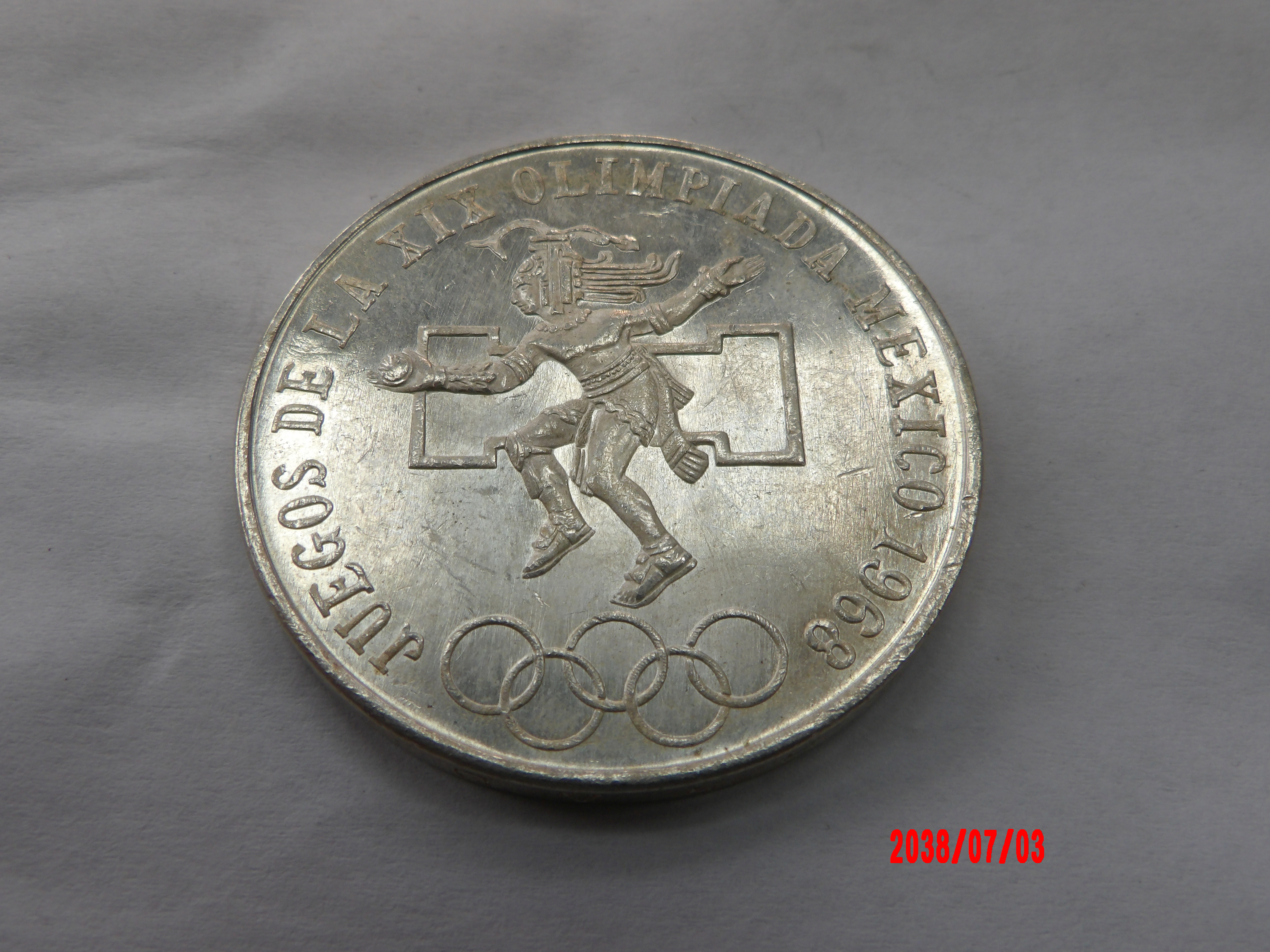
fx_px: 1247
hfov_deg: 54.0
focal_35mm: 34
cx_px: 635
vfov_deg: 41.8
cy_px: 476
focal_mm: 6.2
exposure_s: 1/100
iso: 100
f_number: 4.5
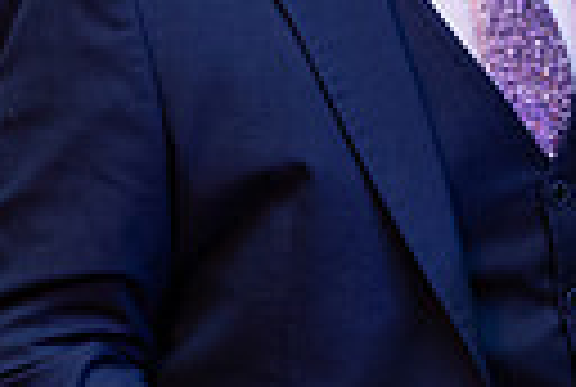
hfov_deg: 9.0
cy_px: 79
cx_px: 603
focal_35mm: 226
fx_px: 3624
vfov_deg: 6.1
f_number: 3.5
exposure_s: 1/160
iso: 500
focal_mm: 50
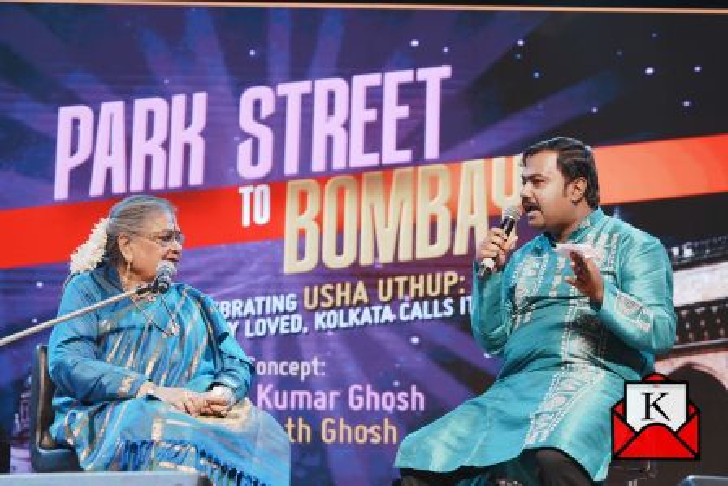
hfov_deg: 20.2
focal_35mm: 101
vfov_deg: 13.6
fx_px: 2043
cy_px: 243
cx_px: 364
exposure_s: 1/200
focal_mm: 67.6
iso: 500
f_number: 2.8
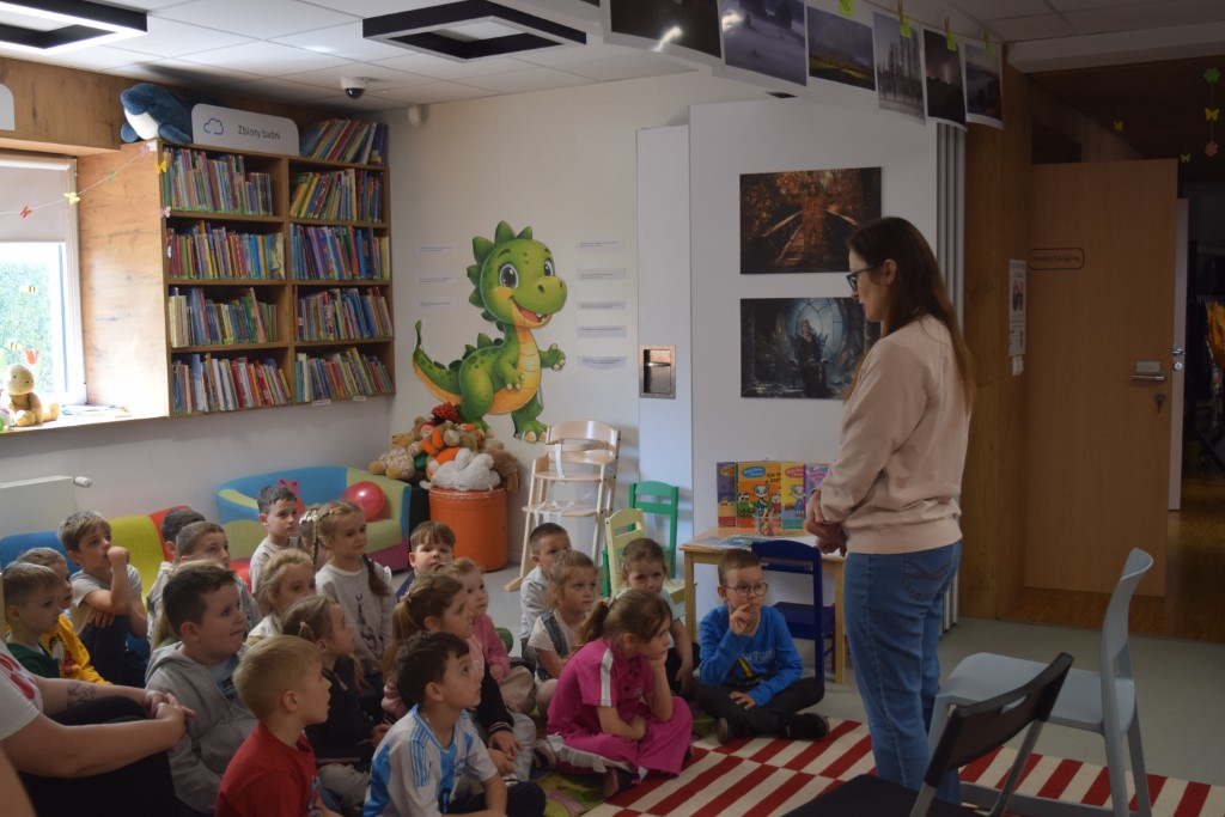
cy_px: 408
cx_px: 612
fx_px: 1225
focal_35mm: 36
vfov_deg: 36.9
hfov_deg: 53.1
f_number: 4.5
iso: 400
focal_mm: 24
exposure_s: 1/80
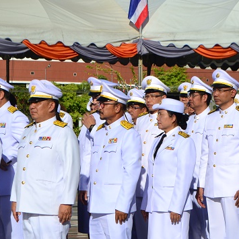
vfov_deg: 11.1
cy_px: 146
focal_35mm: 158
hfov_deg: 11.0
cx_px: 169
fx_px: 1234
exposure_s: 1/640
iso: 400
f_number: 13
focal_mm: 55
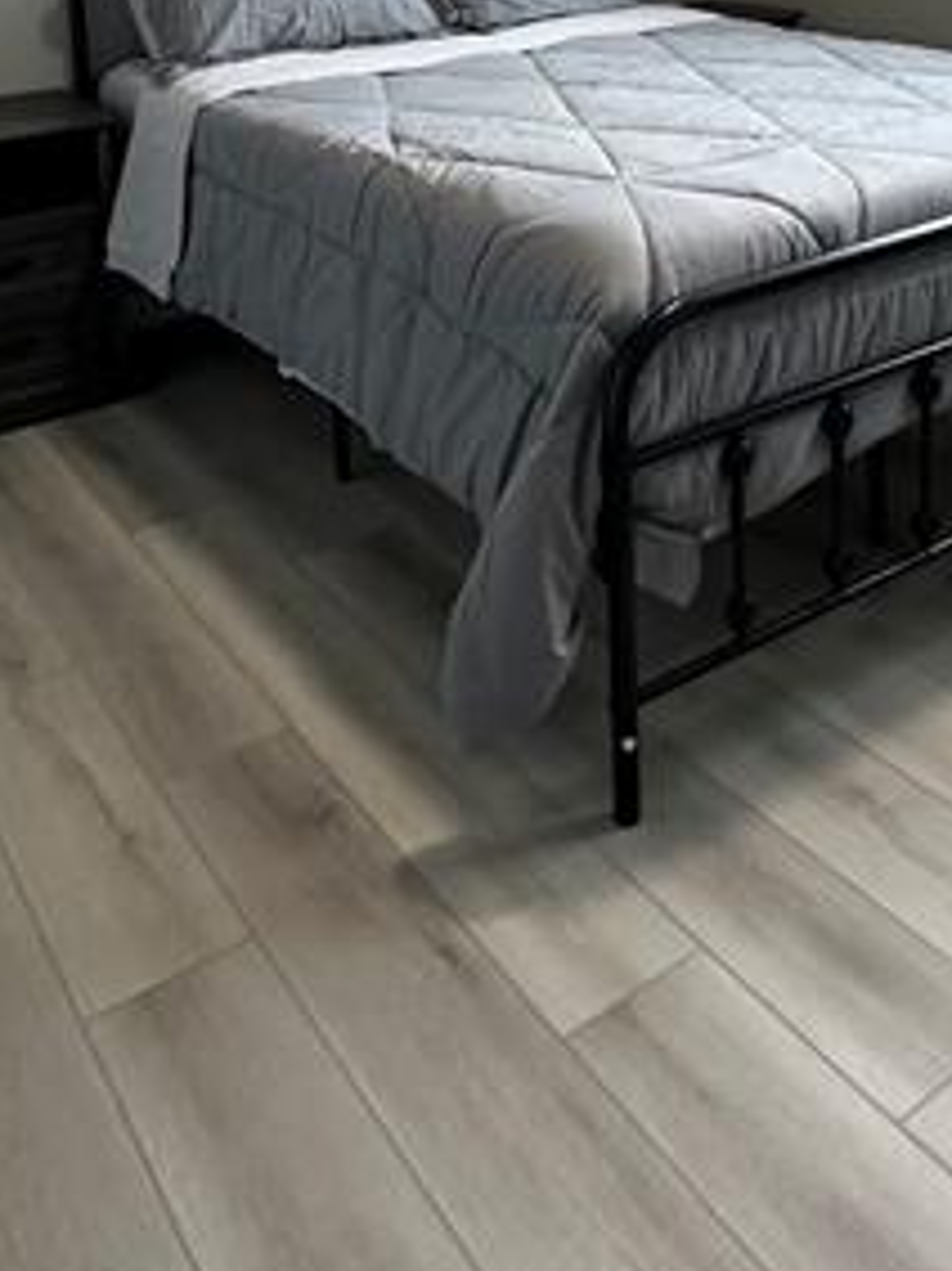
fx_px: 1394
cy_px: 45
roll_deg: +2.2
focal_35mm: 38
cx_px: 530
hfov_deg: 37.6
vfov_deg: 43.2
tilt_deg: -8.4
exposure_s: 1/120
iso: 320
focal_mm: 2.22
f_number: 2.2
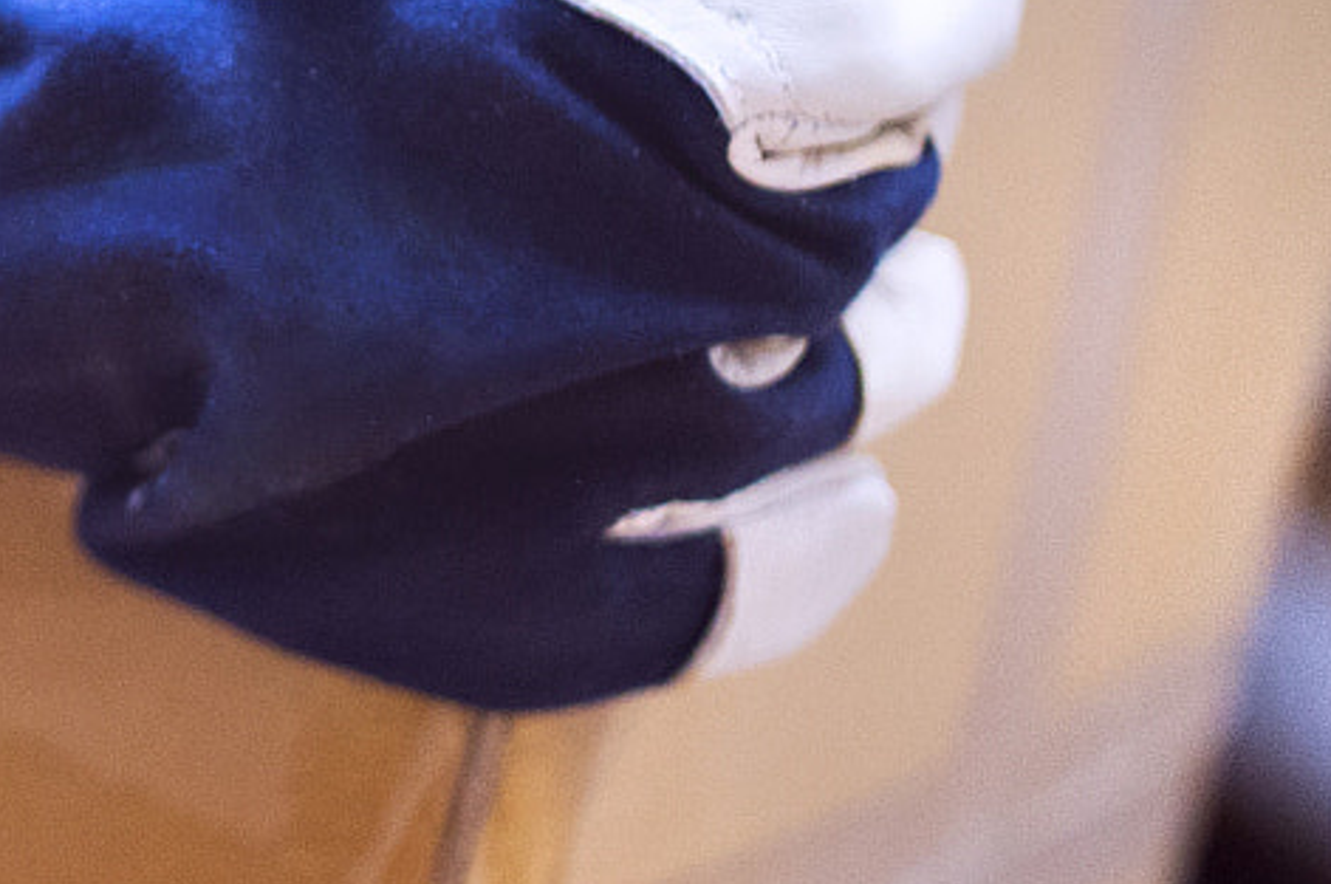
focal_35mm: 119
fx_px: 4395
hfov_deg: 16.2
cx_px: -463
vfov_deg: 11.4
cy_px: -24
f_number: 1.6
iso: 3200
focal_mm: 35
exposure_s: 1/400
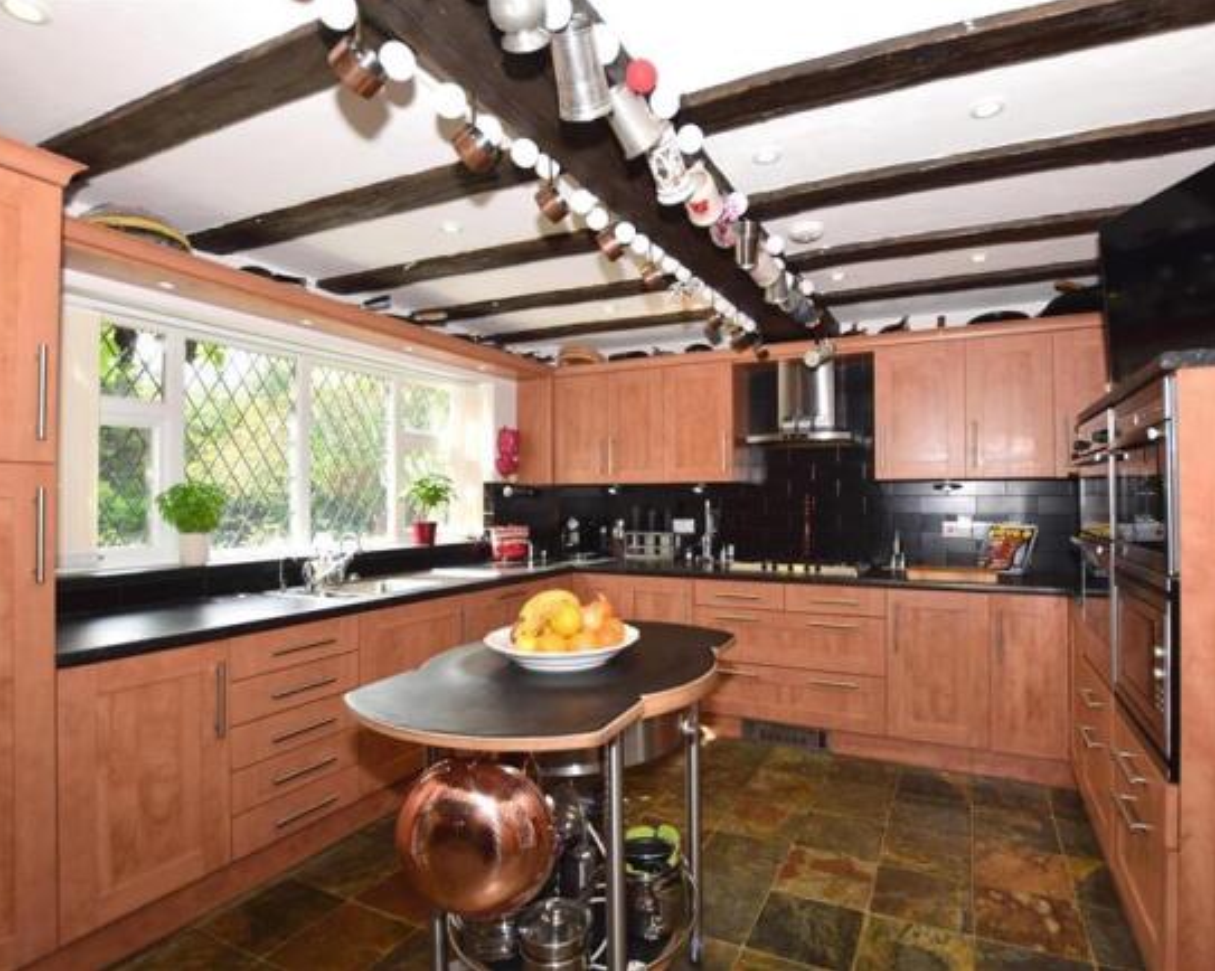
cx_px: 662
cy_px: 484
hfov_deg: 89.4
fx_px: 611
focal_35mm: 17
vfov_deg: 76.9
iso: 200
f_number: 5.6
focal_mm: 10
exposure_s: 1/125
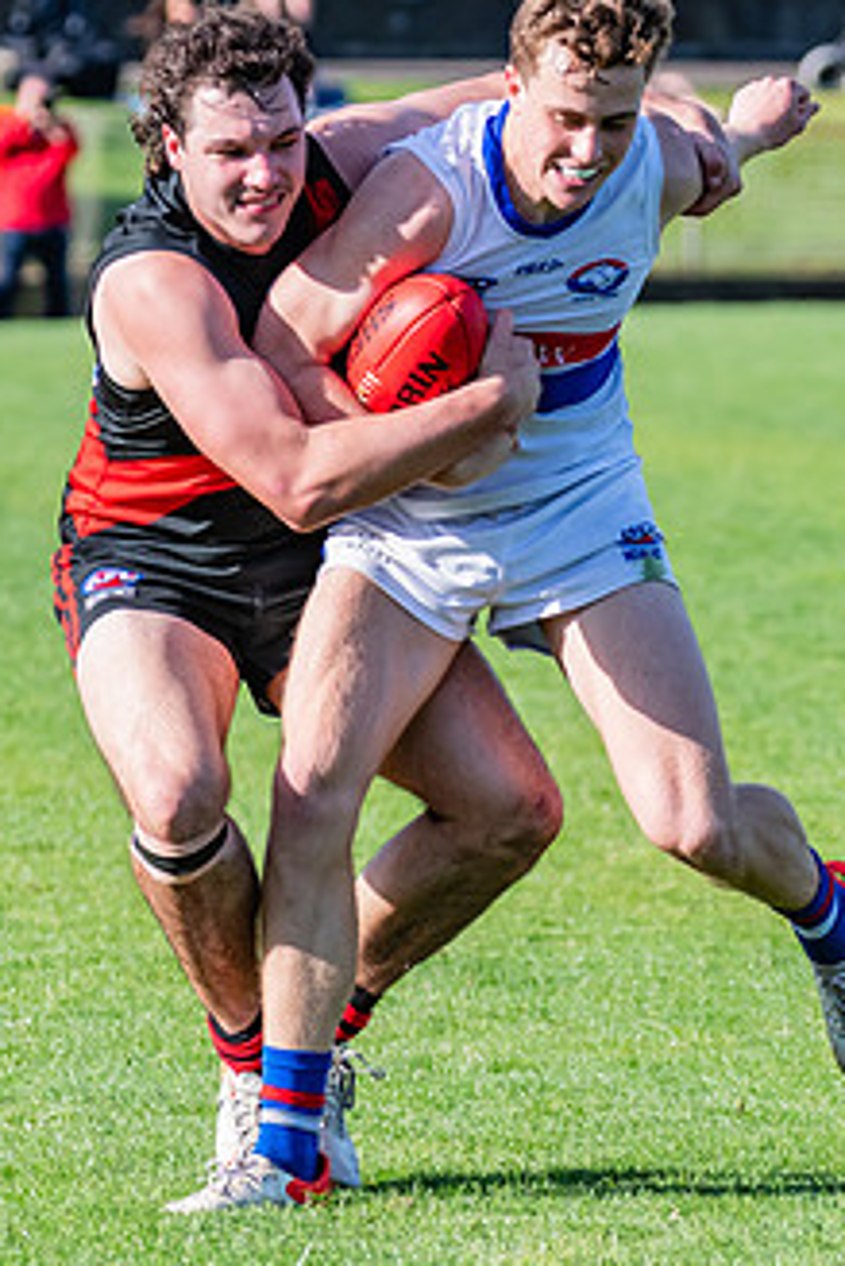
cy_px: 603
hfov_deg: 2.8
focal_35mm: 484
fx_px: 17022
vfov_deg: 4.3
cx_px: 908
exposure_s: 1/1600
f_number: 7.1
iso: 800
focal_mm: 220
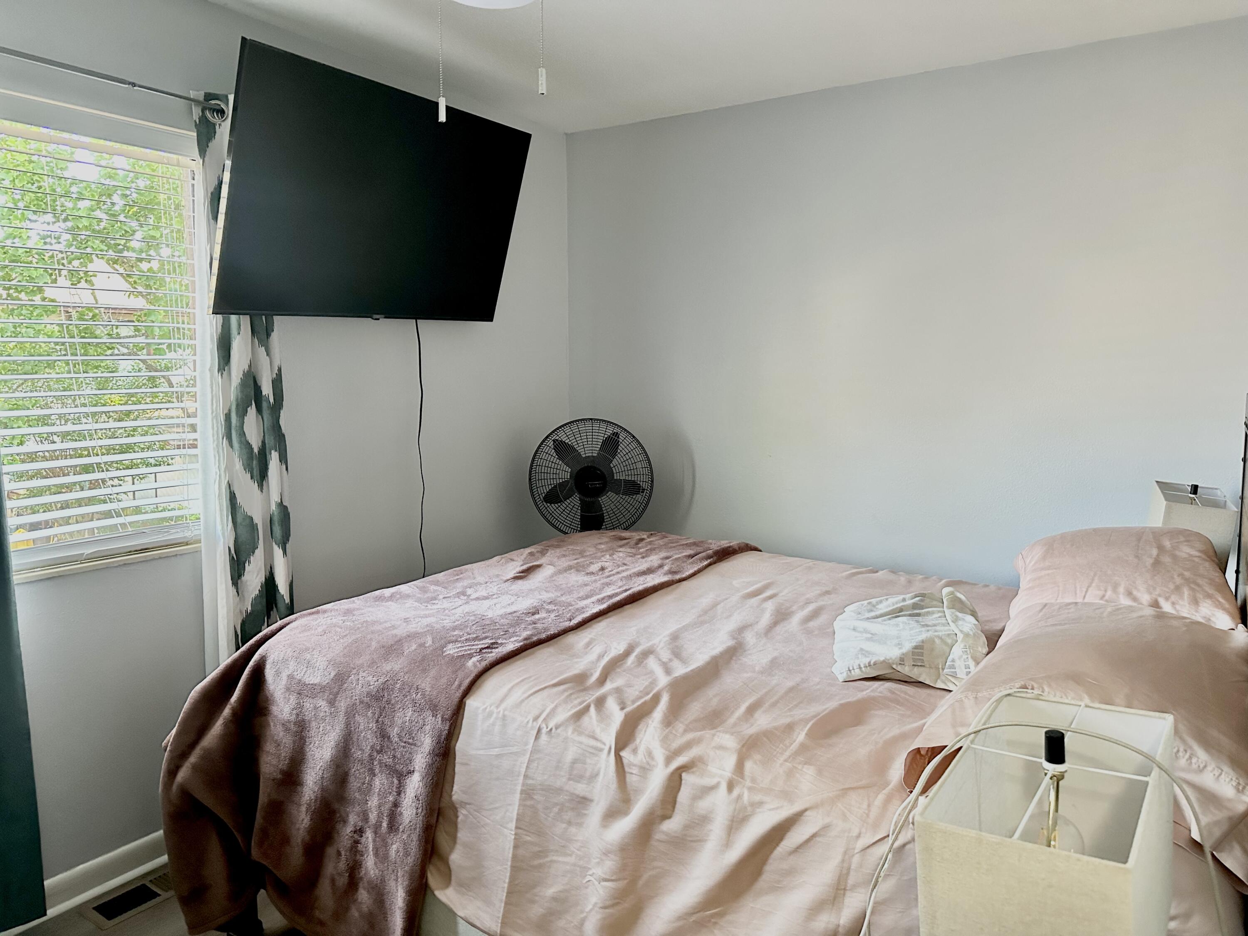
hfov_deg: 71.6
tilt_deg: -7.6
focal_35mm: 24
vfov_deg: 56.8
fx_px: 865
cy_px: 468
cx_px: 624
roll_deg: -1.1
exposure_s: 1/60
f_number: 1.78
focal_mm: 6.86
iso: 500
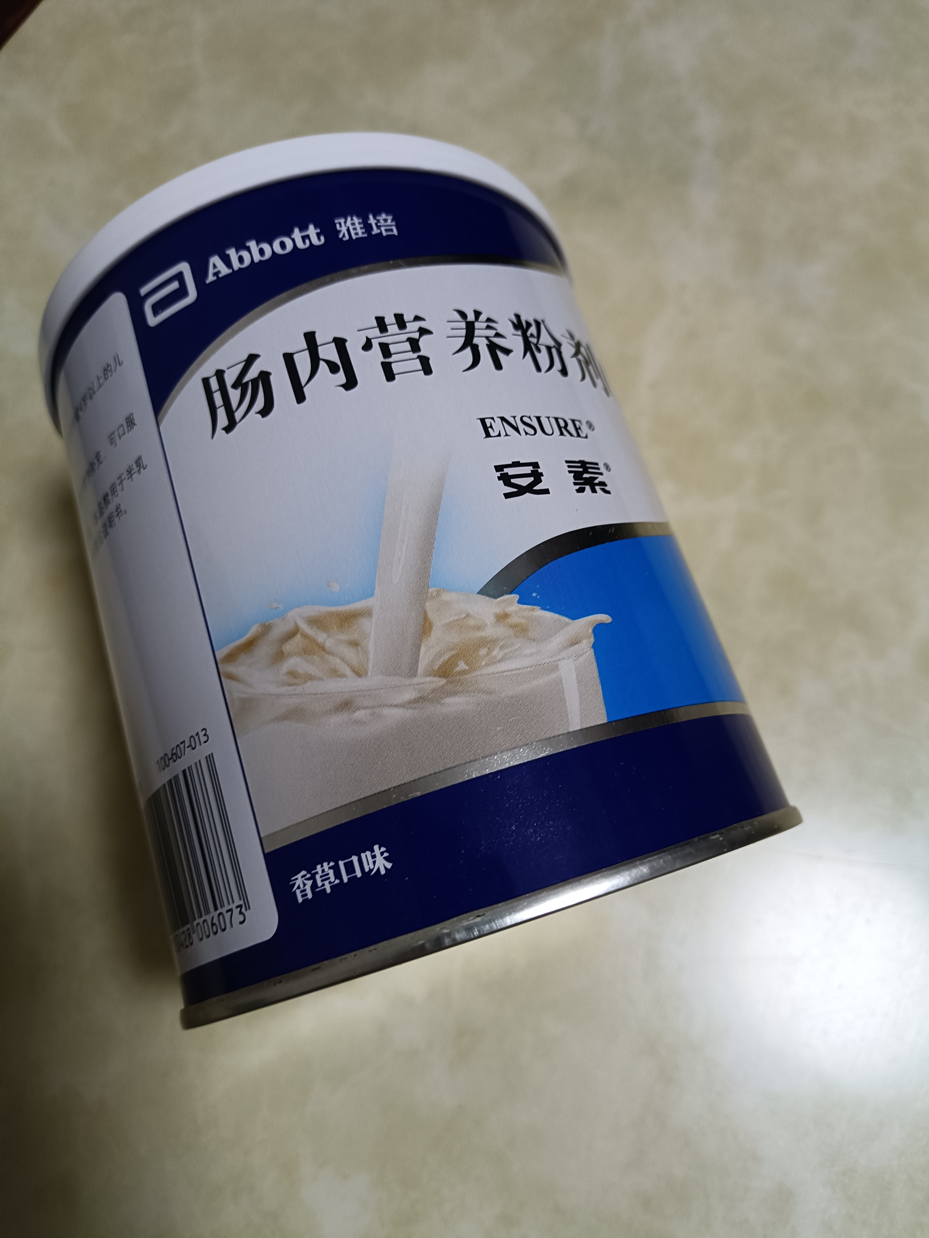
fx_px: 930
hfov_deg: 53.1
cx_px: 464
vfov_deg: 67.3
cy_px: 619
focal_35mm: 26
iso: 893
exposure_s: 1/33.3
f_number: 1.8
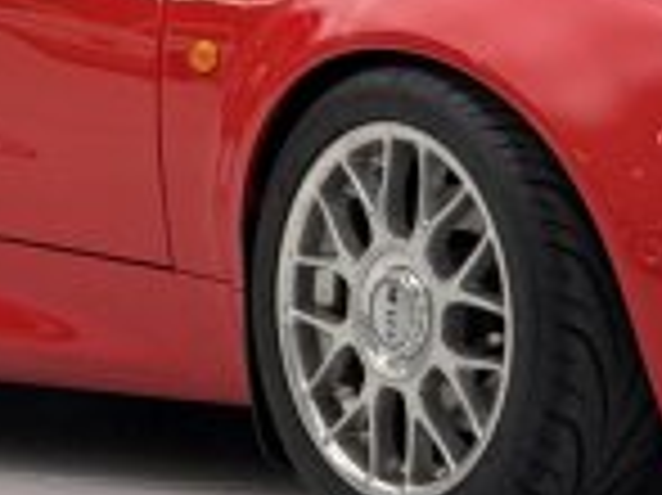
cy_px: 184
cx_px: 396
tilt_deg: -4.3
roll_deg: +0.2
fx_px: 10013
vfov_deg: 2.8
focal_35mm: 524
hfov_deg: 3.8
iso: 250
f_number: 2.8
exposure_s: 1/100
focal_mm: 15.66
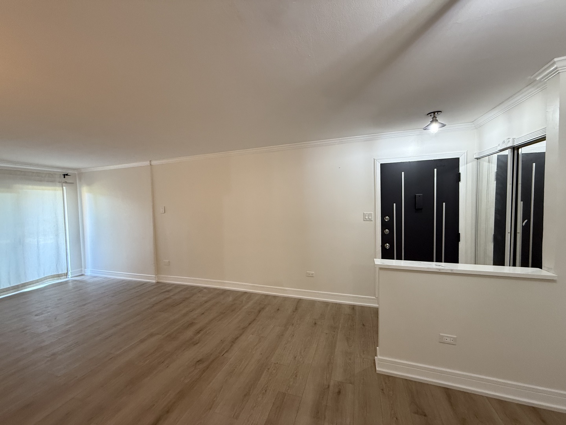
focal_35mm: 14
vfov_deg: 85.7
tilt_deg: -1.2
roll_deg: +1.9
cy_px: 212
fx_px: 229
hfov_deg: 102.1
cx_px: 283
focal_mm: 2.22
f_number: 2.2
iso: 320
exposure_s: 1/60
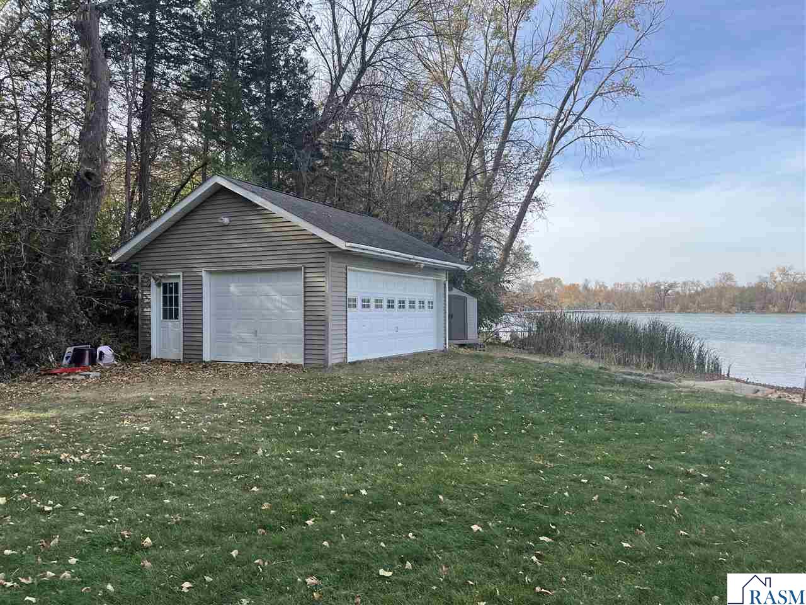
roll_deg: +0.6
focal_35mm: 26
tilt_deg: +0.9
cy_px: 302
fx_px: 605
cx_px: 403
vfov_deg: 53.1
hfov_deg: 67.3
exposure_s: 1/1140
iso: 50
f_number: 1.6
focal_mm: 5.1
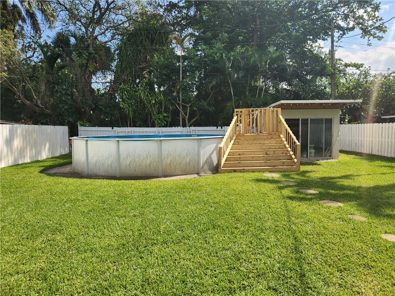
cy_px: 148
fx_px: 262
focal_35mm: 23
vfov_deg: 58.9
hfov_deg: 73.9
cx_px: 198
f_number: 1.8
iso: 20
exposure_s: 1/1016
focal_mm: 5.4
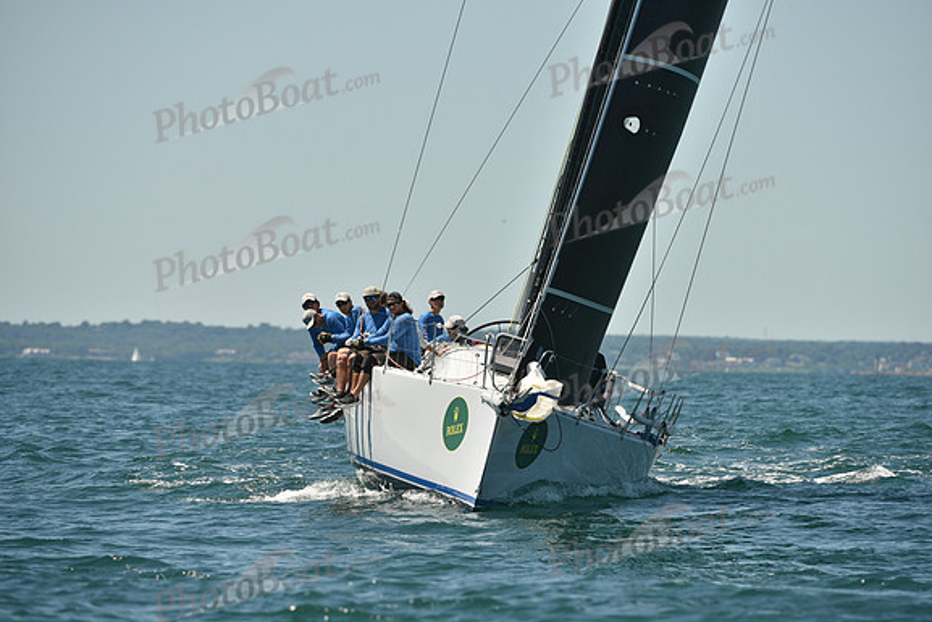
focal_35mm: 352
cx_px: 465
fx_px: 9115
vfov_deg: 3.9
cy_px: 311
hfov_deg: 5.9
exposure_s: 1/1250
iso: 250
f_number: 6.3
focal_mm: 350
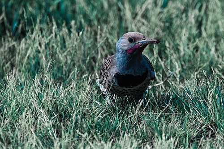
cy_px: 74
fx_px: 6531
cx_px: 112
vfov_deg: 1.3
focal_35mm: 1050
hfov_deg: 2.0
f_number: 12
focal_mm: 1050
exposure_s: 1/3200
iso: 4000
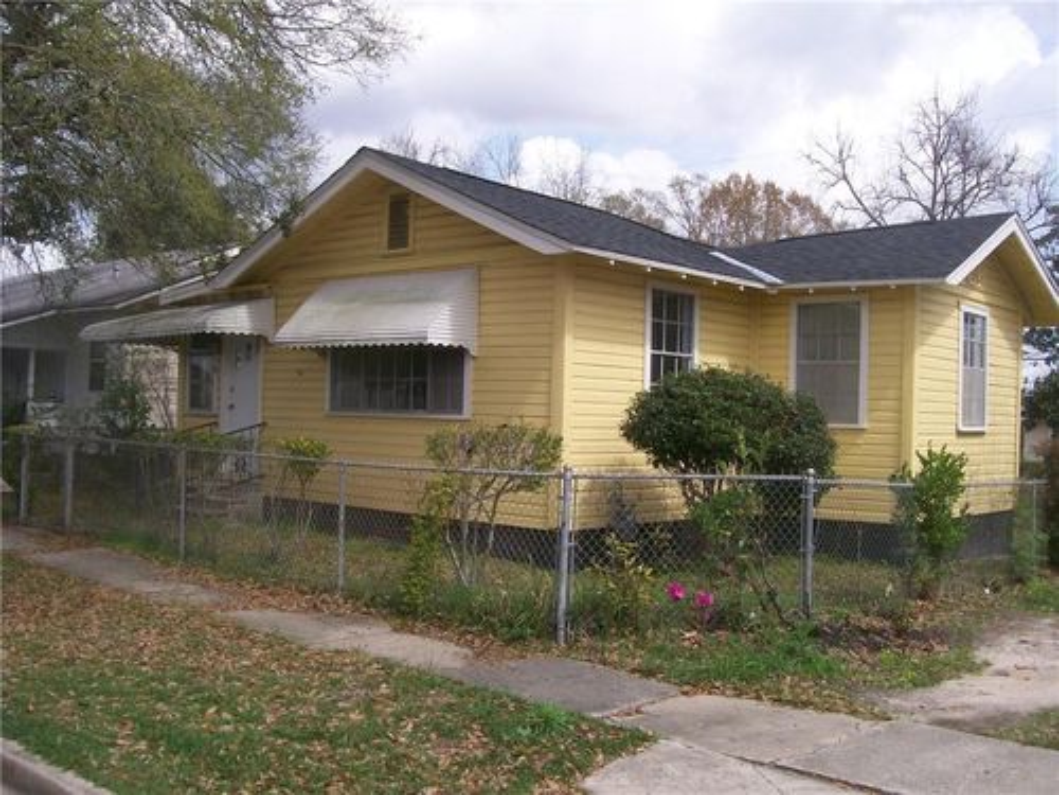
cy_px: 398
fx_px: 1101
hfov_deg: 51.4
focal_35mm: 36
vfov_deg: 39.7
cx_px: 530
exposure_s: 1/510
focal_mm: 6
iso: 80
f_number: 4.8
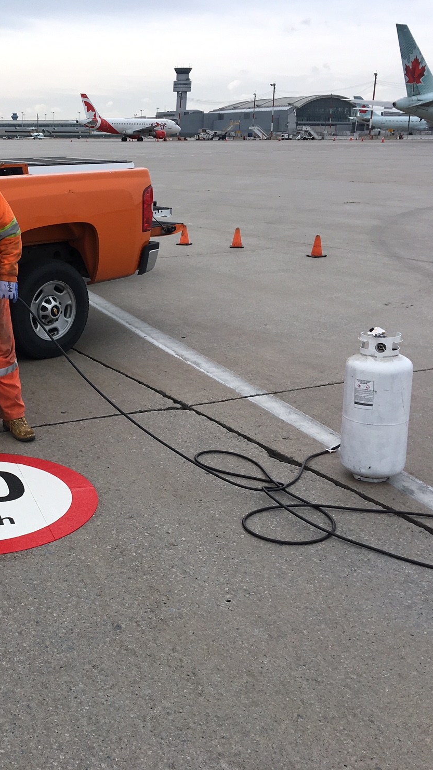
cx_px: 47
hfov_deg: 26.8
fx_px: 878
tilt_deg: -14.3
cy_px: 384
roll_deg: -1.5
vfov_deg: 47.4
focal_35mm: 43
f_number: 2.2
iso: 25
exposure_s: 1/986
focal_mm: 4.15
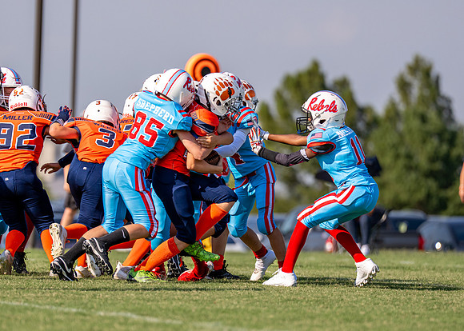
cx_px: 187
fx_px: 4851
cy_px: 183
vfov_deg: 3.9
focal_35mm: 368
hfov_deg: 5.5
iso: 160
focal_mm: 200
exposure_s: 1/4000
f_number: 2.8
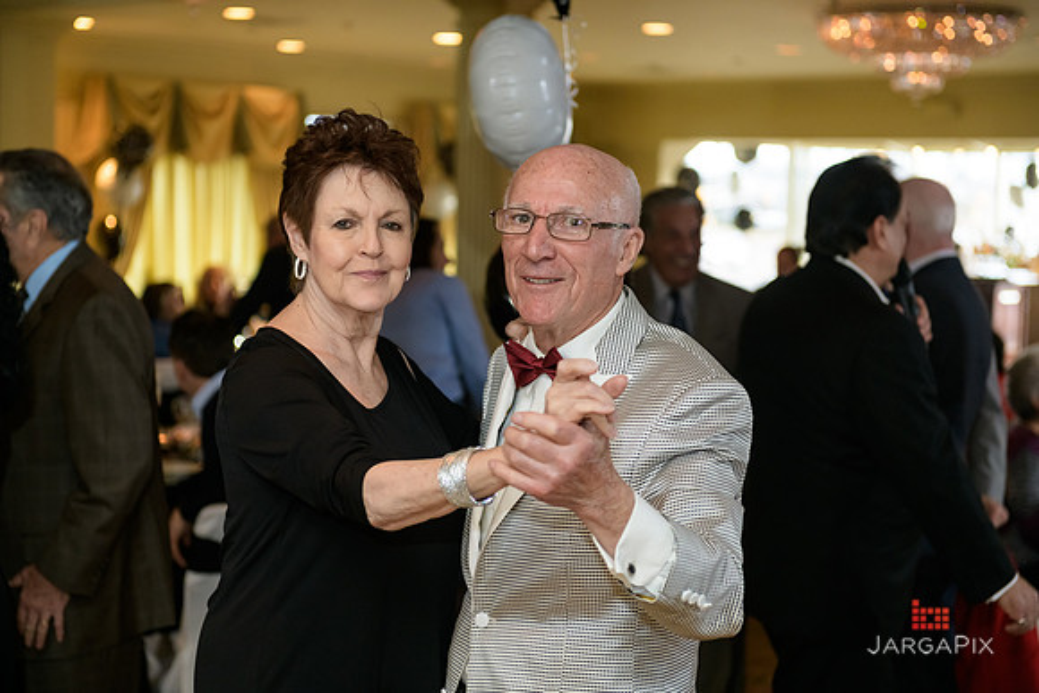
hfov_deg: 28.8
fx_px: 2021
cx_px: 520
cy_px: 346
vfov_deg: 19.5
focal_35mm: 70
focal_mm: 70
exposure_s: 1/125
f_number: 2.8
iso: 1600
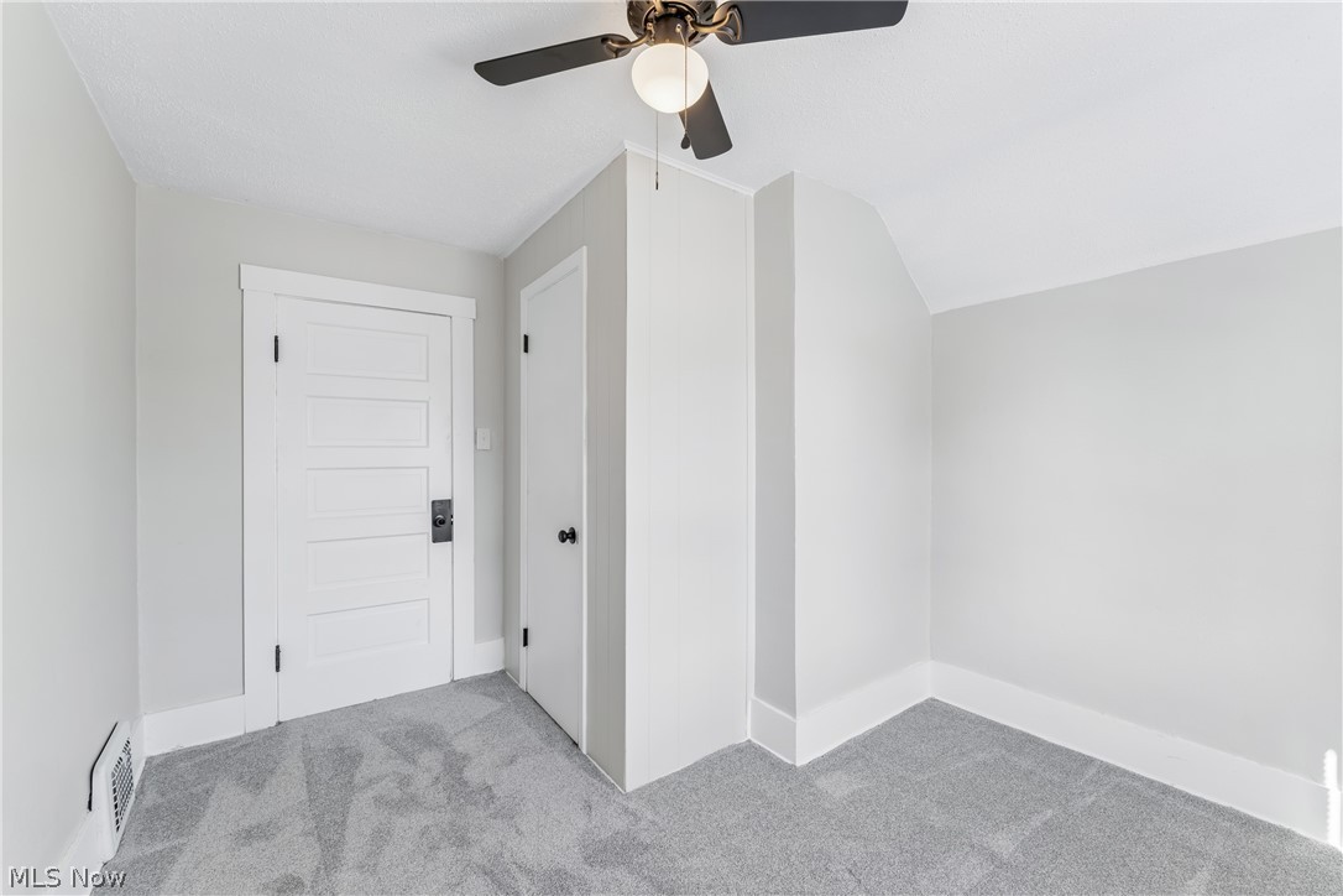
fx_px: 522
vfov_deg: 81.2
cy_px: 448
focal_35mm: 14
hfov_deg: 104.3
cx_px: 672
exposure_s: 1/30
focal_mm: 14
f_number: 7.1
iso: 200
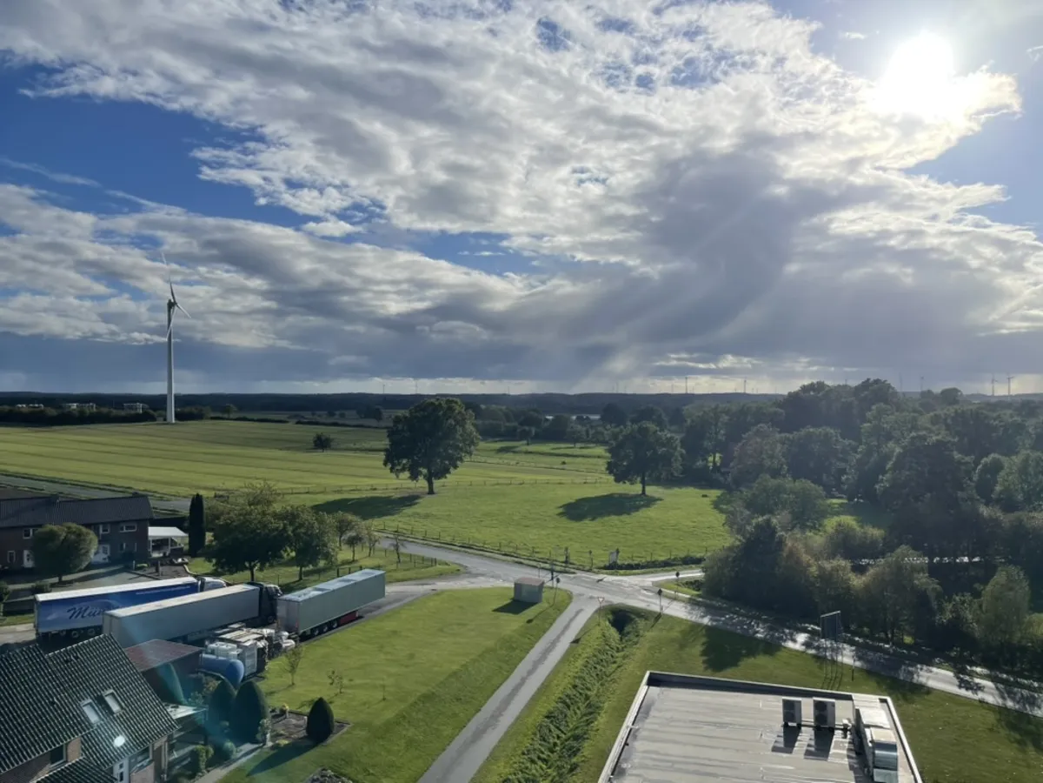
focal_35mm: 25
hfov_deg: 69.4
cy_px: 392
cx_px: 522
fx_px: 753
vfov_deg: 54.9
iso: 32
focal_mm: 5.1
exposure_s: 1/9174
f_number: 1.6
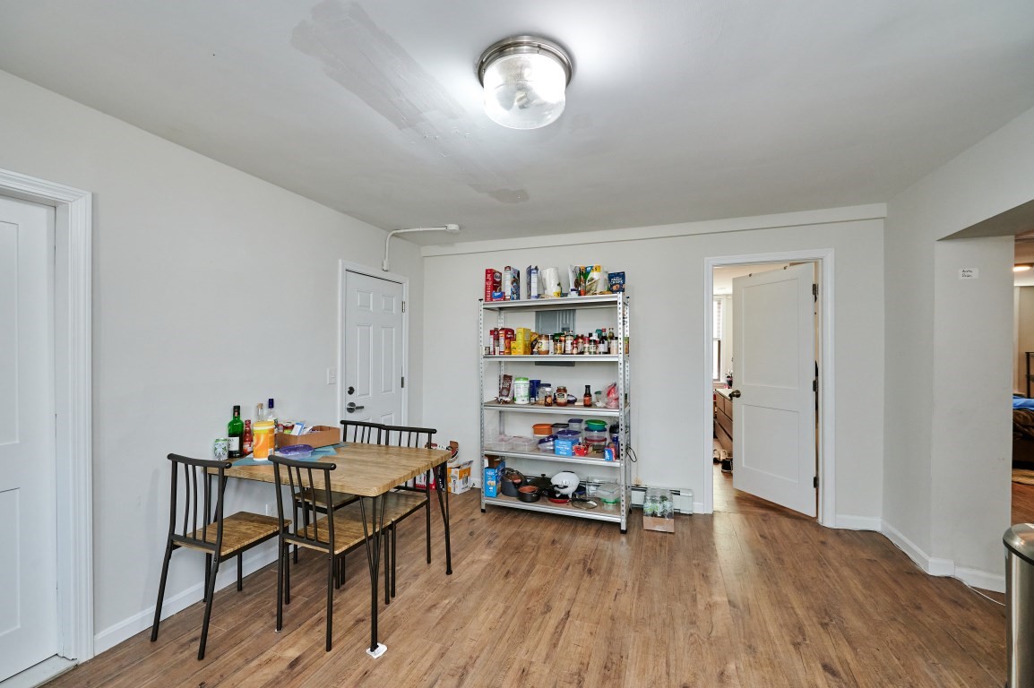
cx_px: 517
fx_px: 402
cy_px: 344
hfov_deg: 104.3
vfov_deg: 81.1
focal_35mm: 14
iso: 1600
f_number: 5.6
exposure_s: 1/100
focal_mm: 14
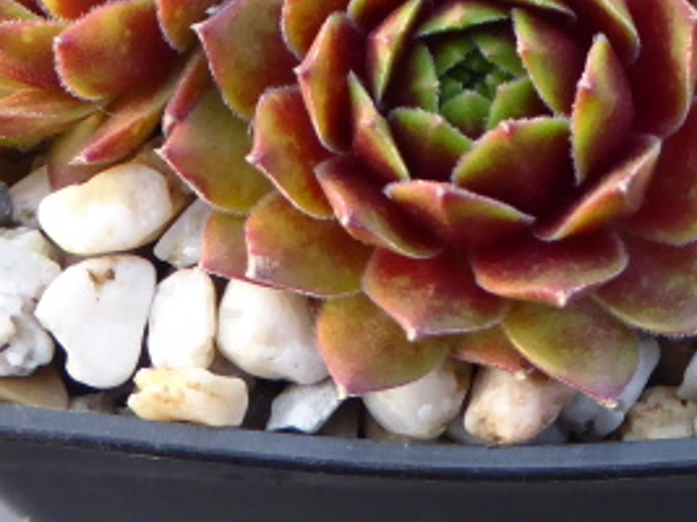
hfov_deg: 16.8
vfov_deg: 12.2
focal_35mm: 117
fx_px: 2355
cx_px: 517
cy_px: -172
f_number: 3.7
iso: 320
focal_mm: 6.7
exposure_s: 1/60
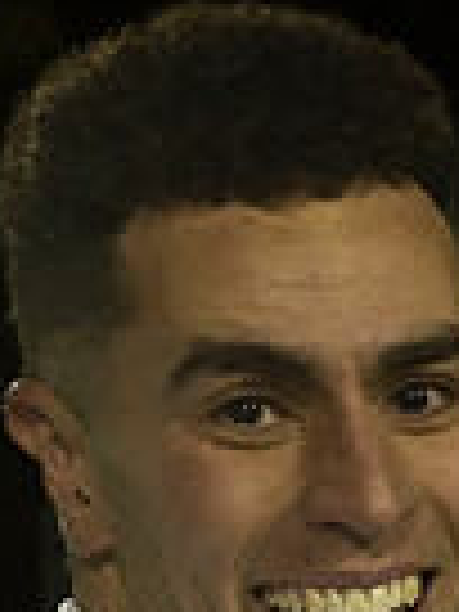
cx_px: 315
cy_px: 709
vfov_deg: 6.8
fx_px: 5092
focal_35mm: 288
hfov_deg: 5.2
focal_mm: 70
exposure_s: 1/200
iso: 1000
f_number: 9
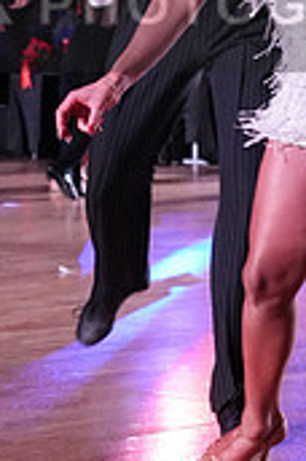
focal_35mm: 186
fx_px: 2381
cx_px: 203
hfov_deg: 7.4
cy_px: -16
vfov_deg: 11.0
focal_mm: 55
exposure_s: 1/320
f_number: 5.6
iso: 6400
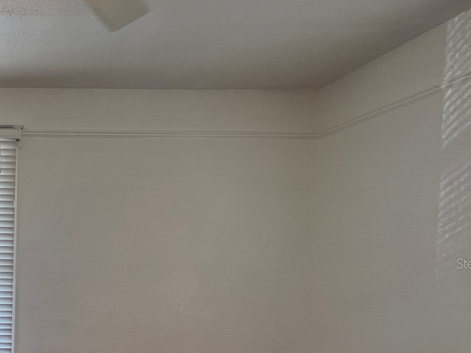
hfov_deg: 49.4
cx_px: -7
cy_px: 263
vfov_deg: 46.6
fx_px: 395
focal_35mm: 29
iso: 50
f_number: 1.8
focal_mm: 1.57
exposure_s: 1/120
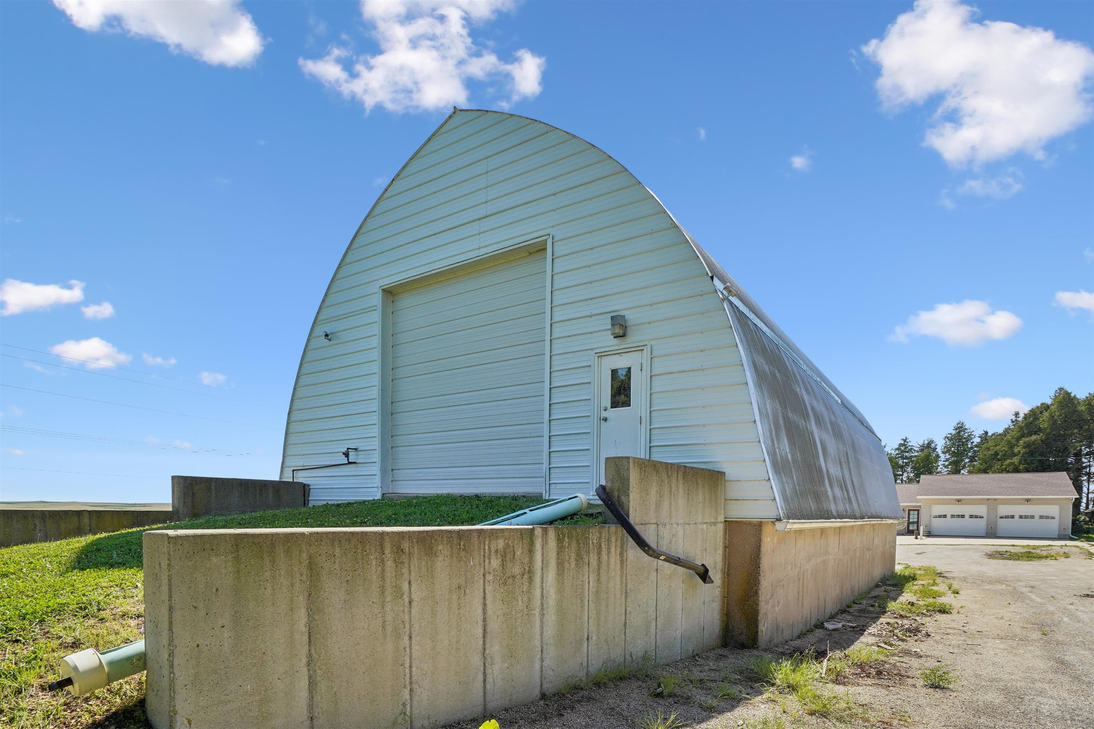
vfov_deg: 70.4
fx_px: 517
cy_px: 364
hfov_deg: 93.3
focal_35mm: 17
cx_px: 547
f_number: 9
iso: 400
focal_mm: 17
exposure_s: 1/1600
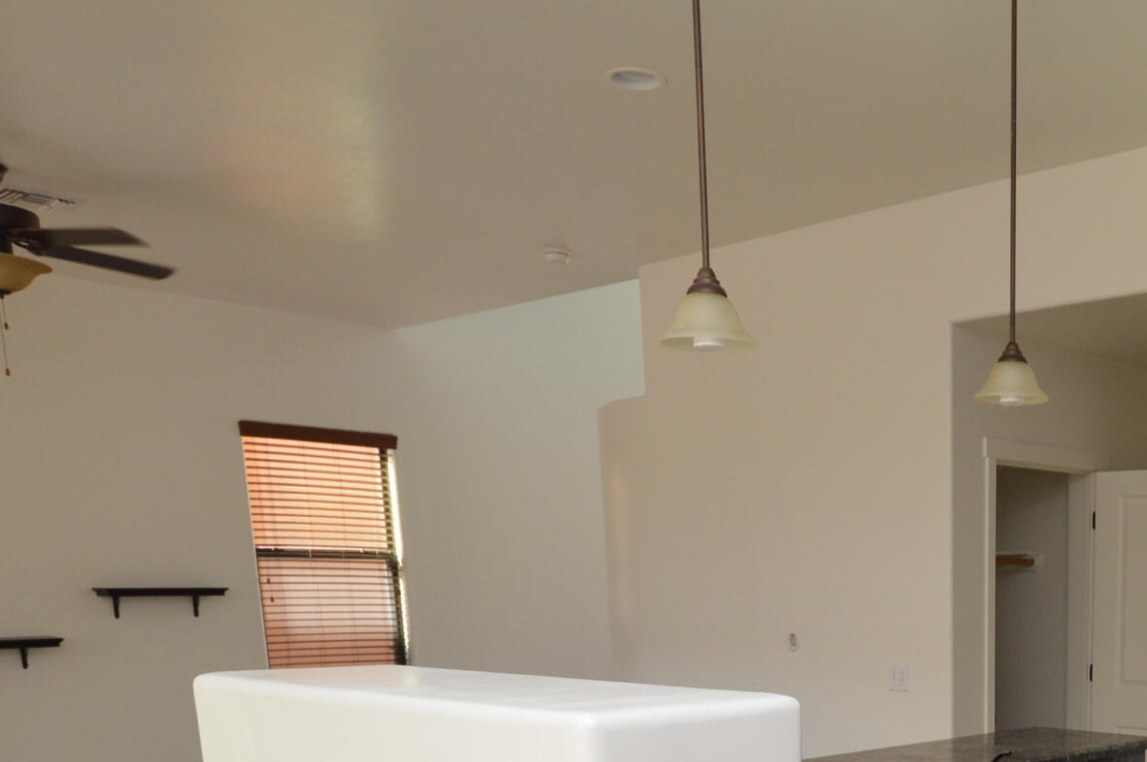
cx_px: 1012
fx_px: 1210
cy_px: 822
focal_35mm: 38
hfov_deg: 46.3
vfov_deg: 31.4
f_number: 4.5
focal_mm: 10
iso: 400
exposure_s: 1/80
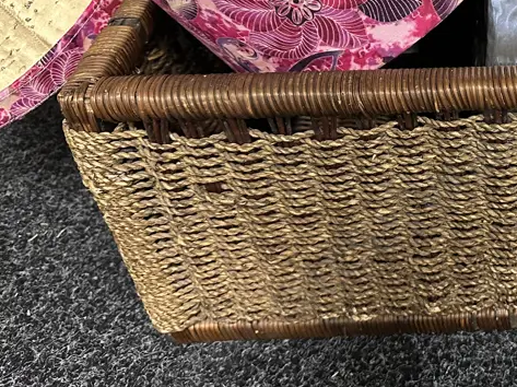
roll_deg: -0.3
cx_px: 555
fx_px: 776
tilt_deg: -37.7
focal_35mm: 52
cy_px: 101
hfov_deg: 32.8
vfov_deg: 27.6
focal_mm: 6.86
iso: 500
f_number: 1.78
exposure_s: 1/50
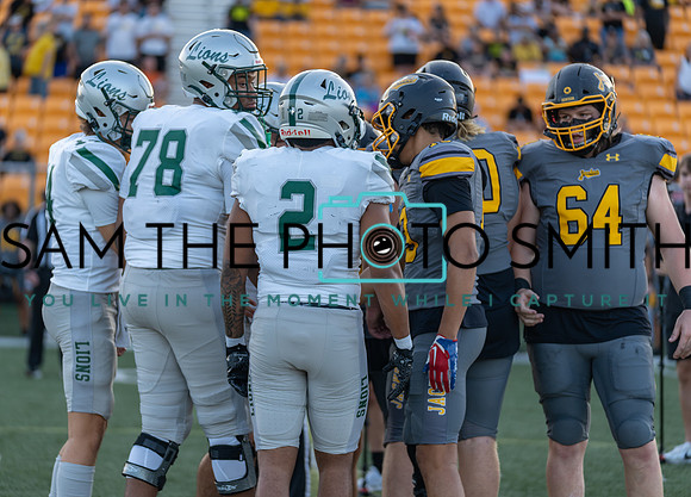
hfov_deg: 13.4
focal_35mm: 149
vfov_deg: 9.7
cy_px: 239
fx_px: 2930
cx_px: 303
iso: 200
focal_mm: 136
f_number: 2.8
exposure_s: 1/320
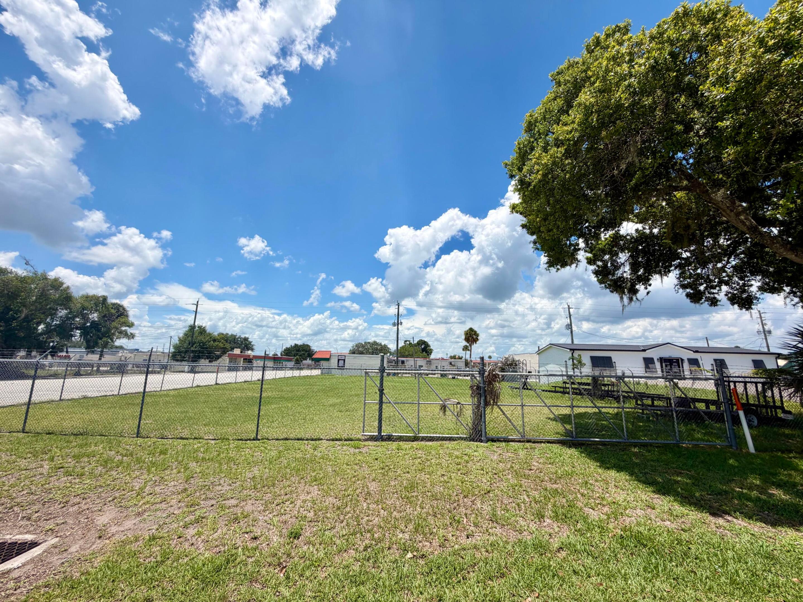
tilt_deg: +11.6
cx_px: 402
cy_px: 301
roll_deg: -2.1
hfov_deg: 102.1
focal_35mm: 14
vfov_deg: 85.7
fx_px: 325
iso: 20
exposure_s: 1/1087
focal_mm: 2.22
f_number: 2.2
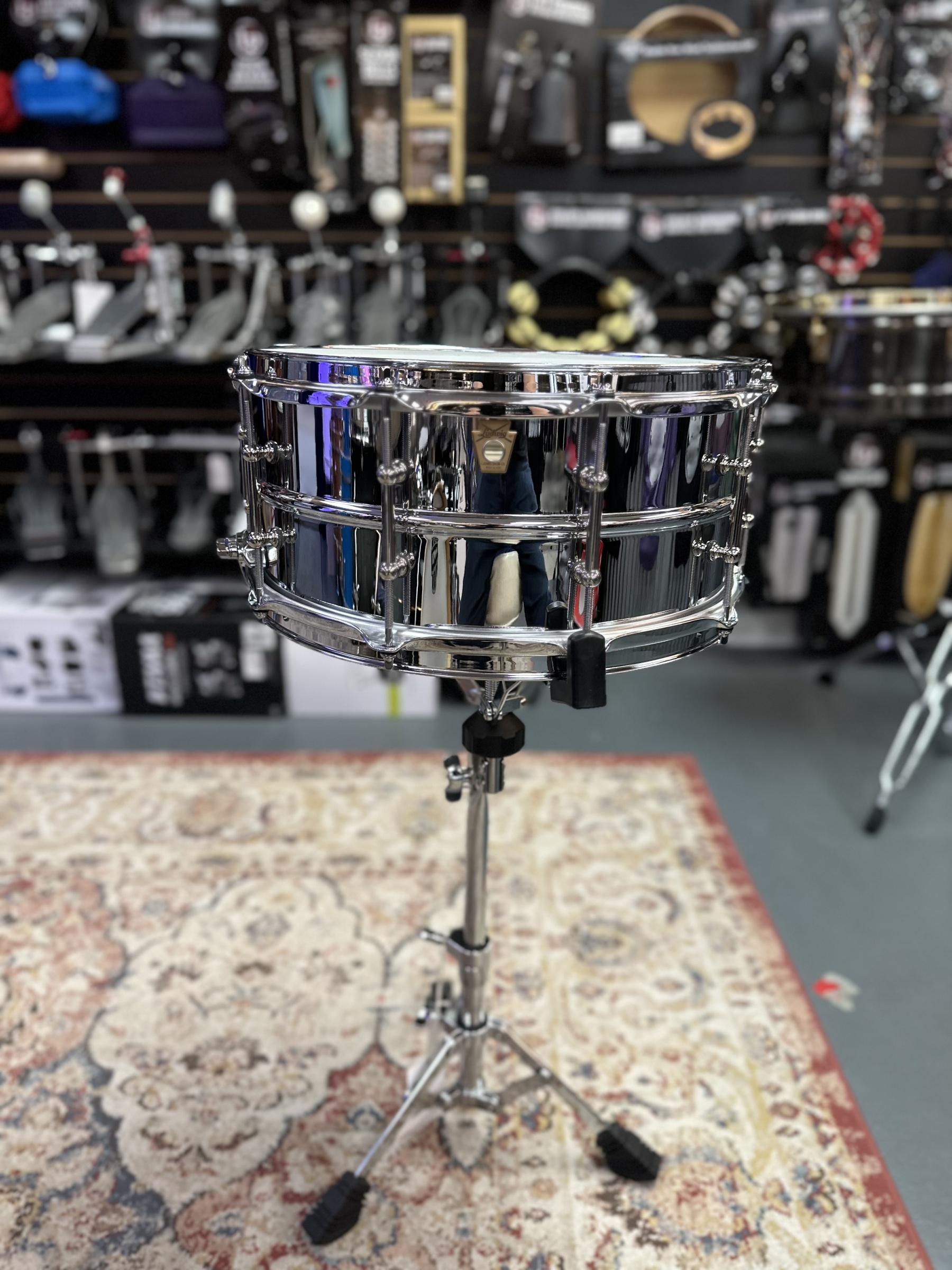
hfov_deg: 56.8
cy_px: 635
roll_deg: +0.1
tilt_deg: -20.5
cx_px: 476
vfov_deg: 71.6
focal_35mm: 24
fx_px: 880
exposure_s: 1/60
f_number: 1.78
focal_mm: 6.86
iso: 250
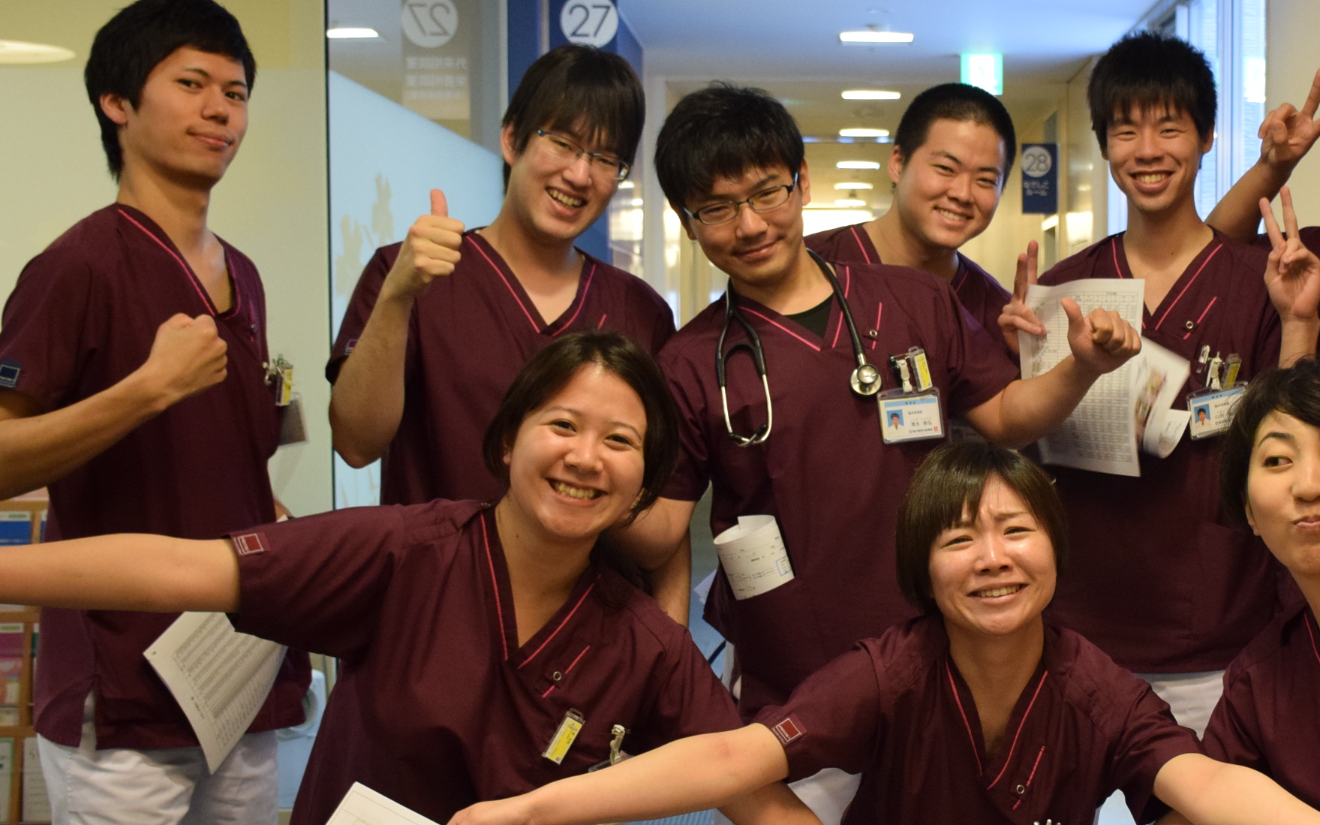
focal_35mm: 60
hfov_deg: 33.4
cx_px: 991
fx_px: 2153
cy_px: 463
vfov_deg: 21.7
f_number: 3.8
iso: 1100
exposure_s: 1/60
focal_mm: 23
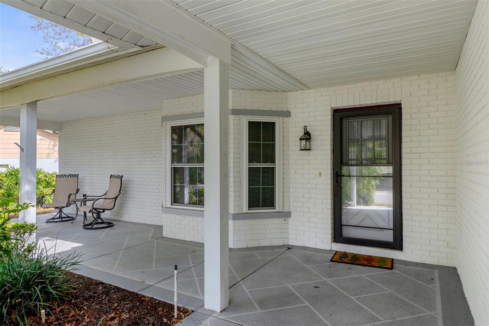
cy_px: 163
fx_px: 285
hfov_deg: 81.2
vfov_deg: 59.5
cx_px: 244
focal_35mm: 21
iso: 320
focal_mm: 14
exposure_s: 1/200
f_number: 8
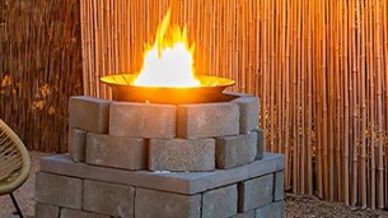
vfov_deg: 11.7
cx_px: 209
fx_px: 1049
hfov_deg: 21.0
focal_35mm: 102
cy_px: -27
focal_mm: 29
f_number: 5.6
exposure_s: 2
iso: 320
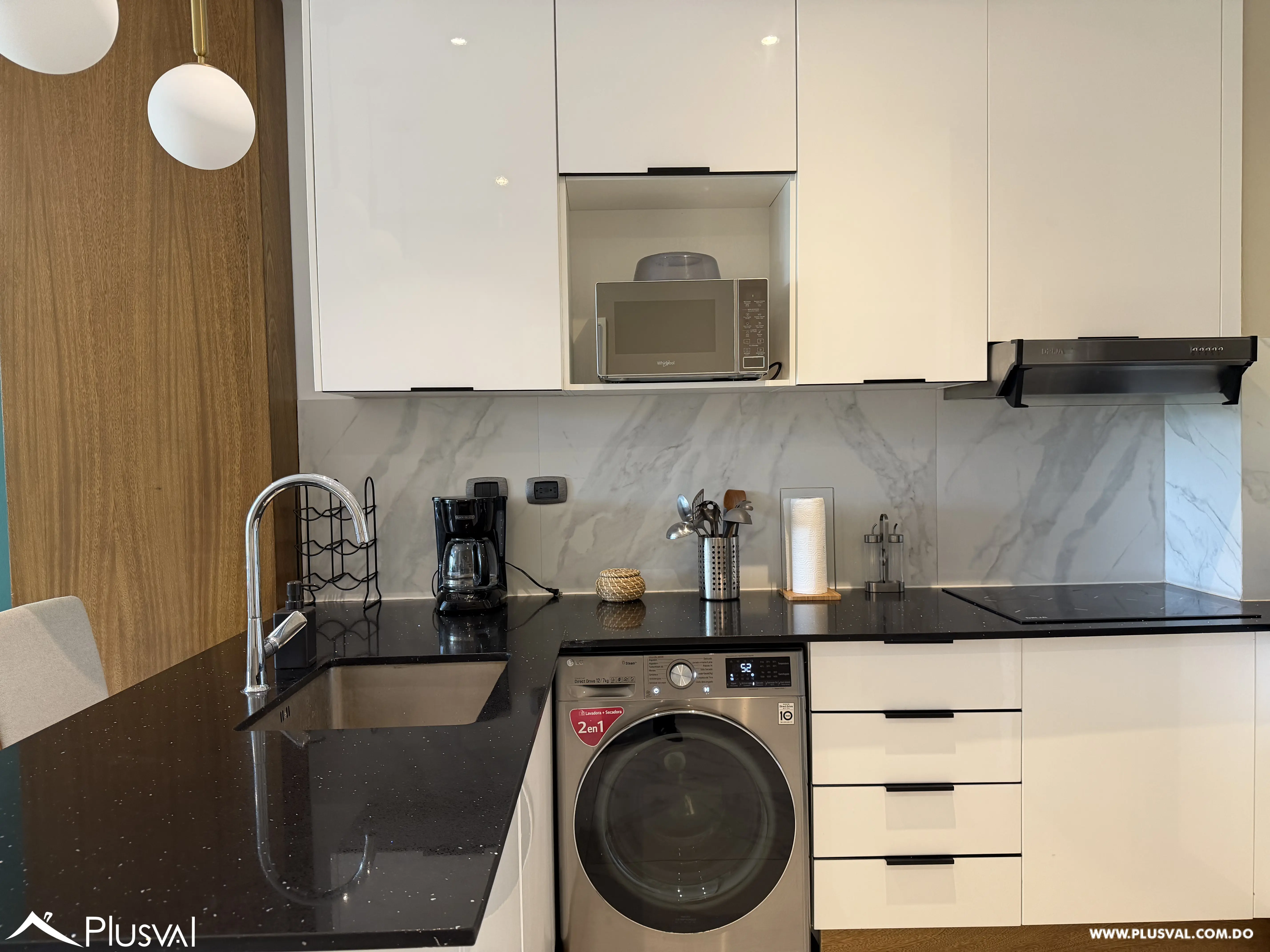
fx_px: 881
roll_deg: +1.9
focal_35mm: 24
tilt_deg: -1.8
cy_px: 476
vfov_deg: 56.8
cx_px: 635
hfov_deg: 71.6
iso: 250
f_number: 1.78
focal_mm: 6.76
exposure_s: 1/60
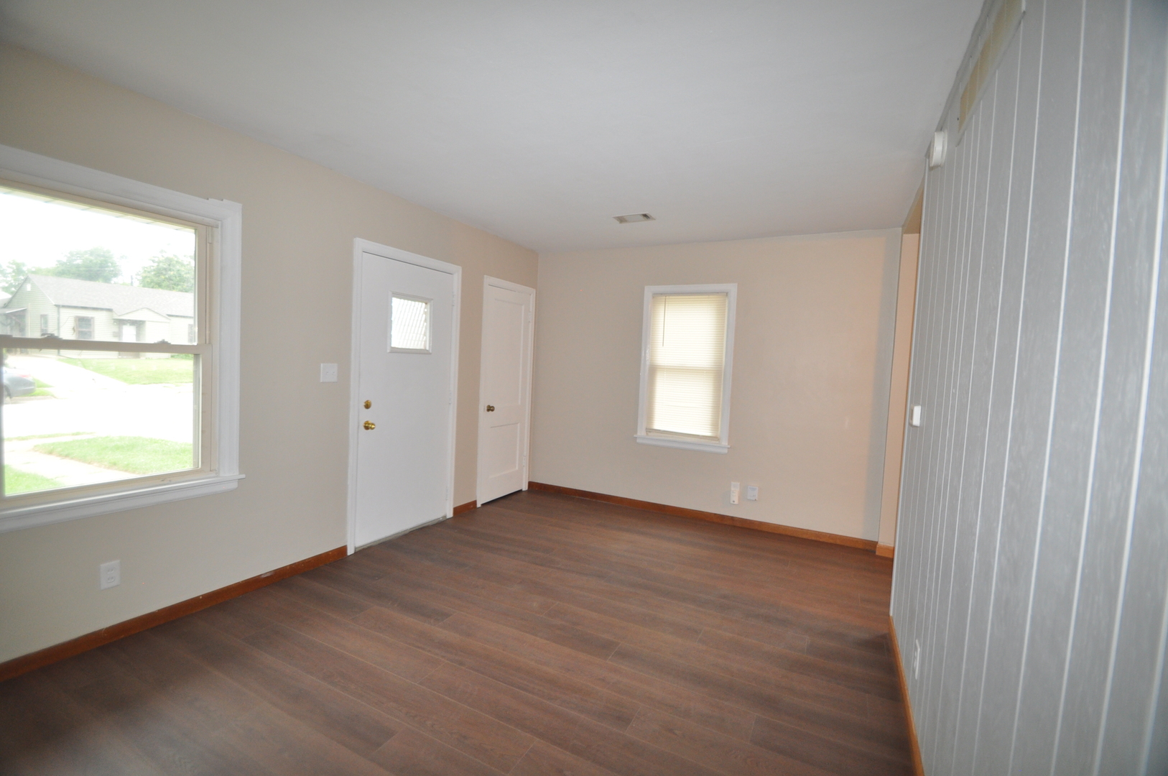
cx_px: 584
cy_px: 388
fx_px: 486
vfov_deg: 77.2
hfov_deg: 100.5
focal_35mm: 15
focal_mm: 10
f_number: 4
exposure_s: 1/60
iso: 720
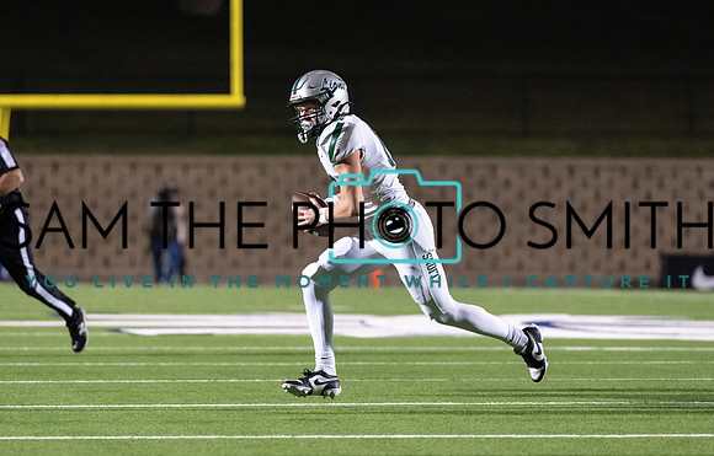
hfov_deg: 5.8
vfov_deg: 3.7
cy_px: 245
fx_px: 7091
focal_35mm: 362
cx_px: 319
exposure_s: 1/1250
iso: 4000
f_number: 2.8
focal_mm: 200
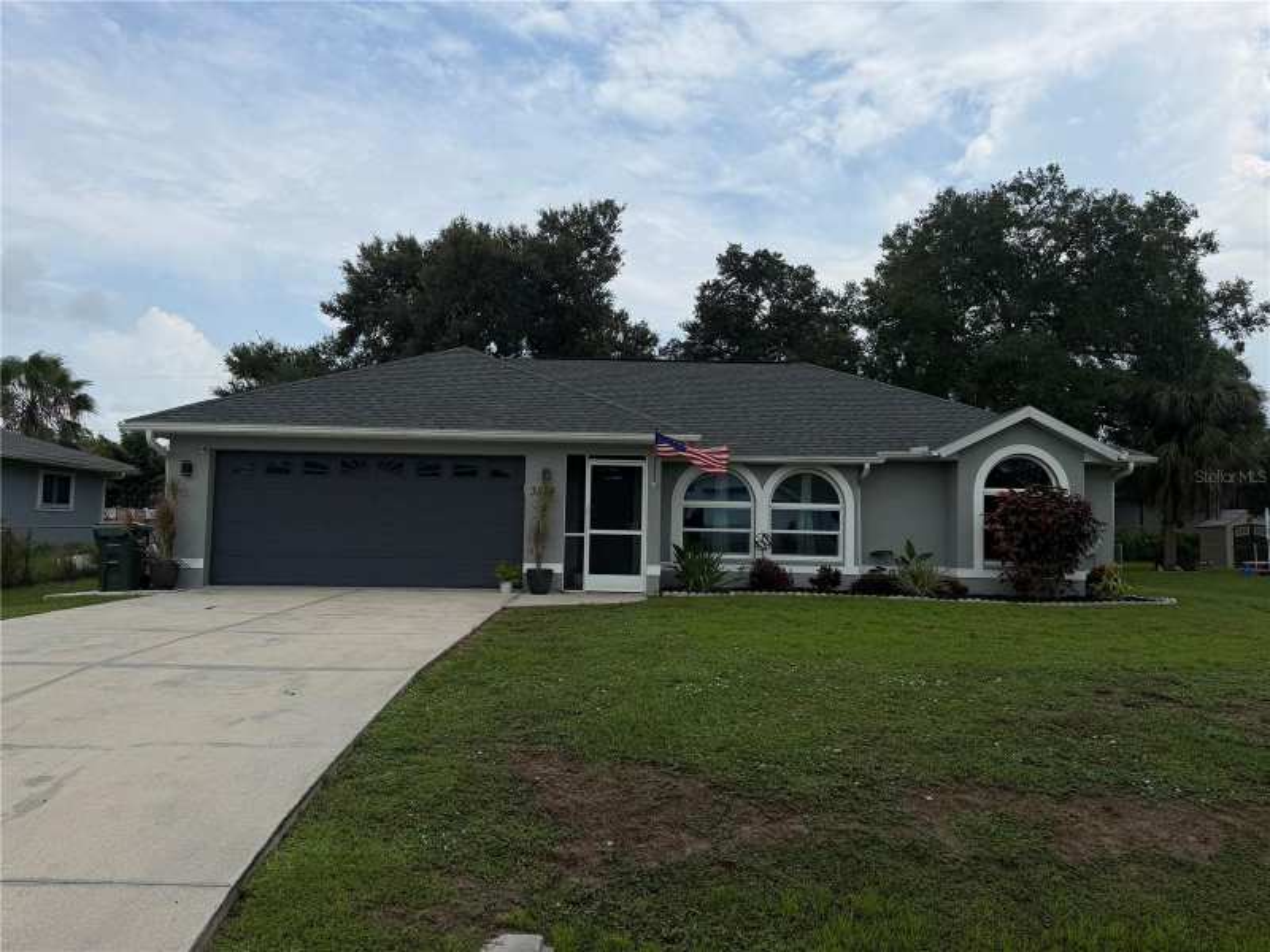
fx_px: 881
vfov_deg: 56.8
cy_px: 476
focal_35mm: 24
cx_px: 635
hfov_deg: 71.6
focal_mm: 6.76
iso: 80
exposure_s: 1/7353
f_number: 1.78
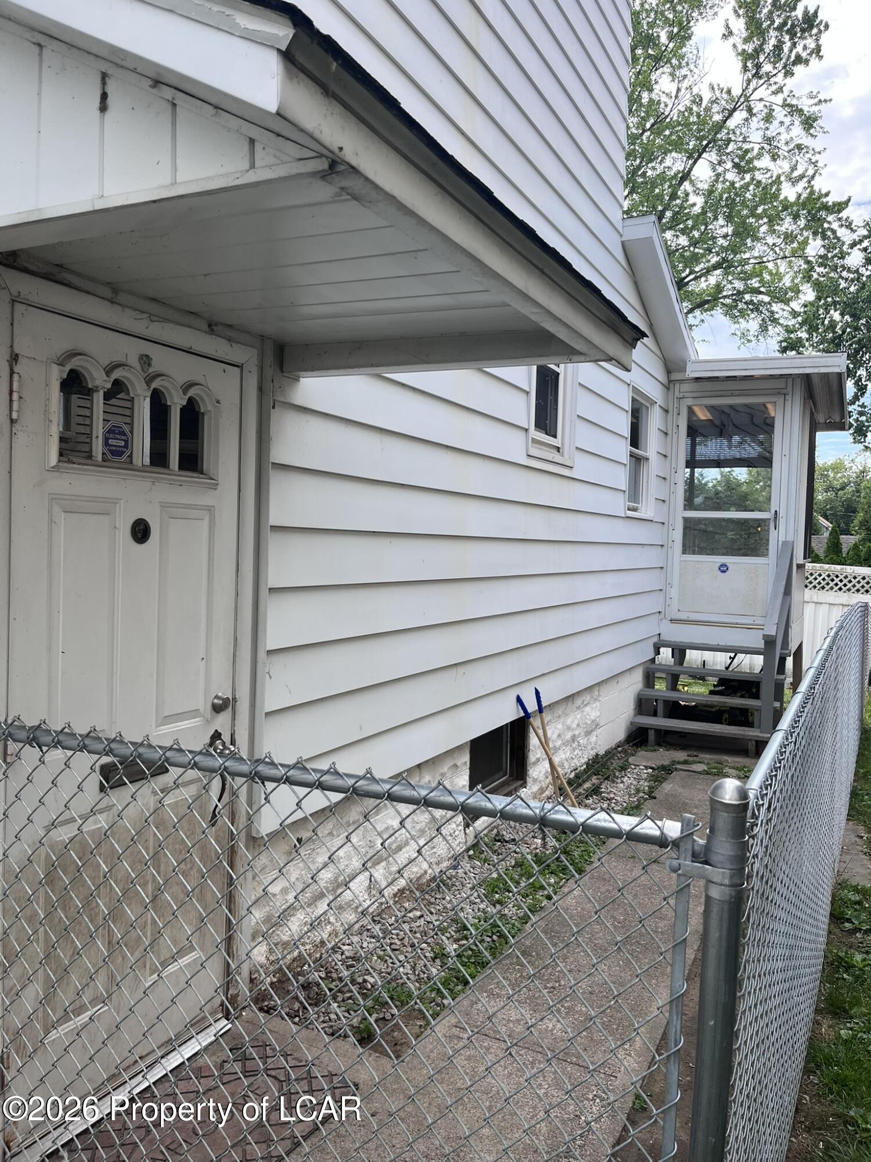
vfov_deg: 67.3
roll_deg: -0.9
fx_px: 872
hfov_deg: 53.1
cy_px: 581
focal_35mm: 26
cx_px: 436
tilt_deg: -1.9
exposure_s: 1/967
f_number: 1.6
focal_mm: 5.1
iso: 50
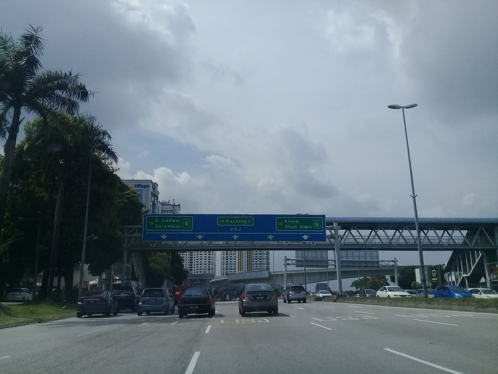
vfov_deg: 45.4
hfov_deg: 58.4
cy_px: 187
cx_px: 249
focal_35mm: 31
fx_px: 446
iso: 50
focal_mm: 3.3
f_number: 2.2
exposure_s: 1/1048
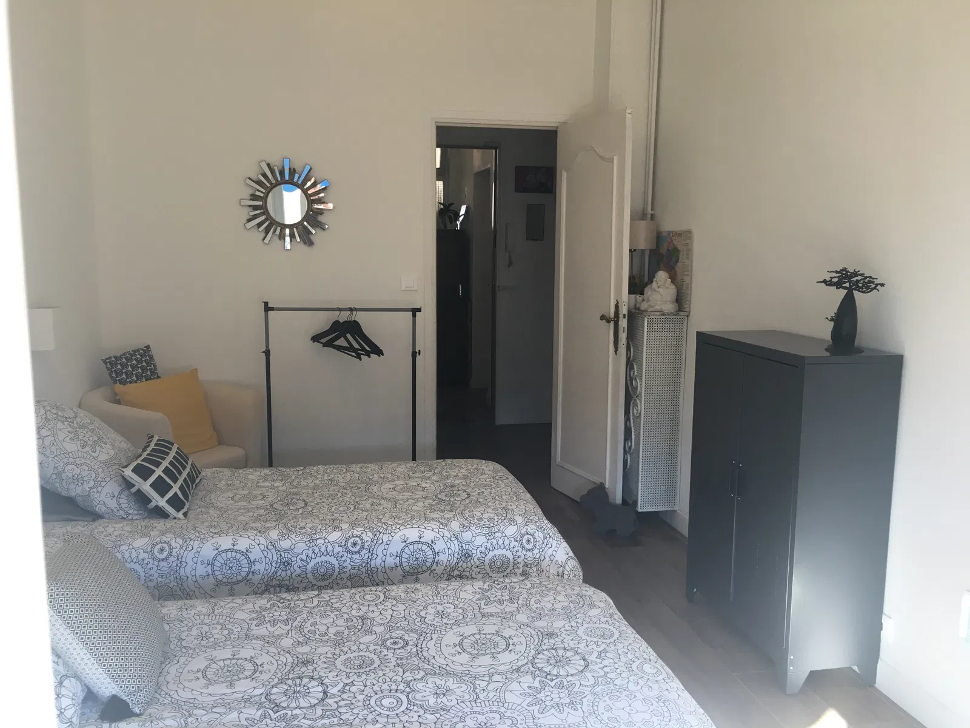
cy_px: 364
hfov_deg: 61.7
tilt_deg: -8.6
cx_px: 485
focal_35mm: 29
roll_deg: -0.2
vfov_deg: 48.2
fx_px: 813
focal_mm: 4.15
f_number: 2.2
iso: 32
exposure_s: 1/33
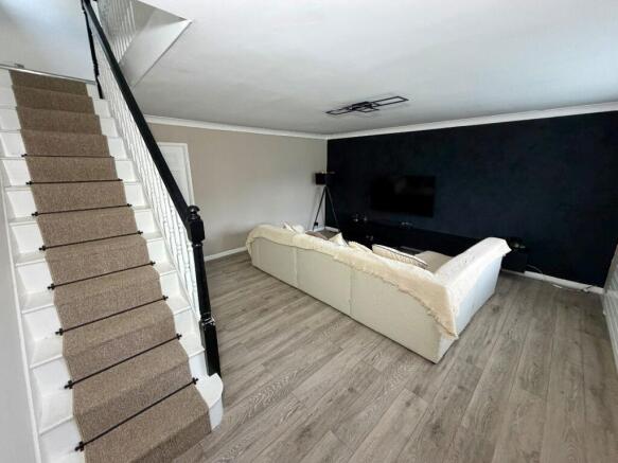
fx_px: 250
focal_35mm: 14
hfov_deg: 102.1
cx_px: 309
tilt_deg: -14.2
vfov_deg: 85.7
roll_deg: +0.2
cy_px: 232
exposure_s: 1/96
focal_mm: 2.22
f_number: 2.2
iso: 250
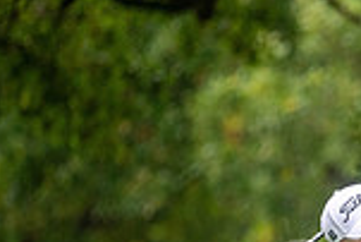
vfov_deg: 1.2
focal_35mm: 1152
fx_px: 11563
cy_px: 416
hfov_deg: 1.8
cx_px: 586
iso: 1000
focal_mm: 300
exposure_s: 1/800
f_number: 4
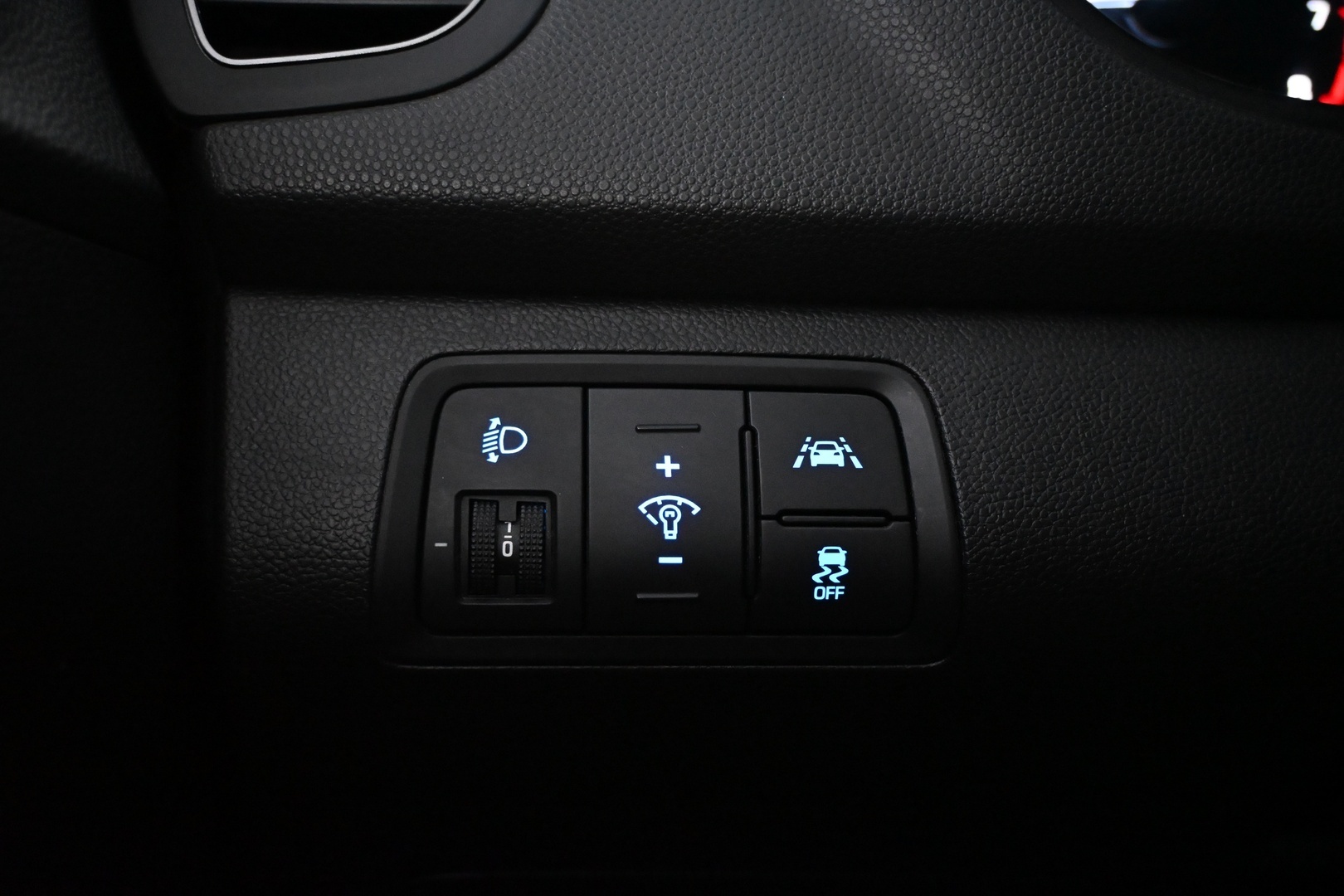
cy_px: 448
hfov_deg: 58.3
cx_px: 672
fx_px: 1204
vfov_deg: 40.8
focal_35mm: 32
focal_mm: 21.5
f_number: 4
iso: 7200
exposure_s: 1/60
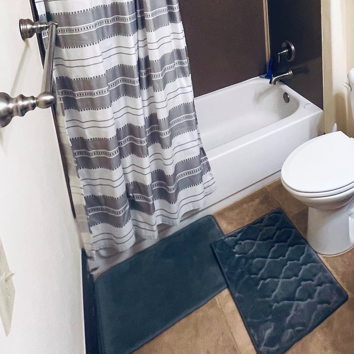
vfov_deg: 46.3
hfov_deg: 53.3
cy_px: -13
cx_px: 287
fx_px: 324
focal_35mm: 28
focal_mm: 1.57
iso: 200
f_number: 1.8
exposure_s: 1/60
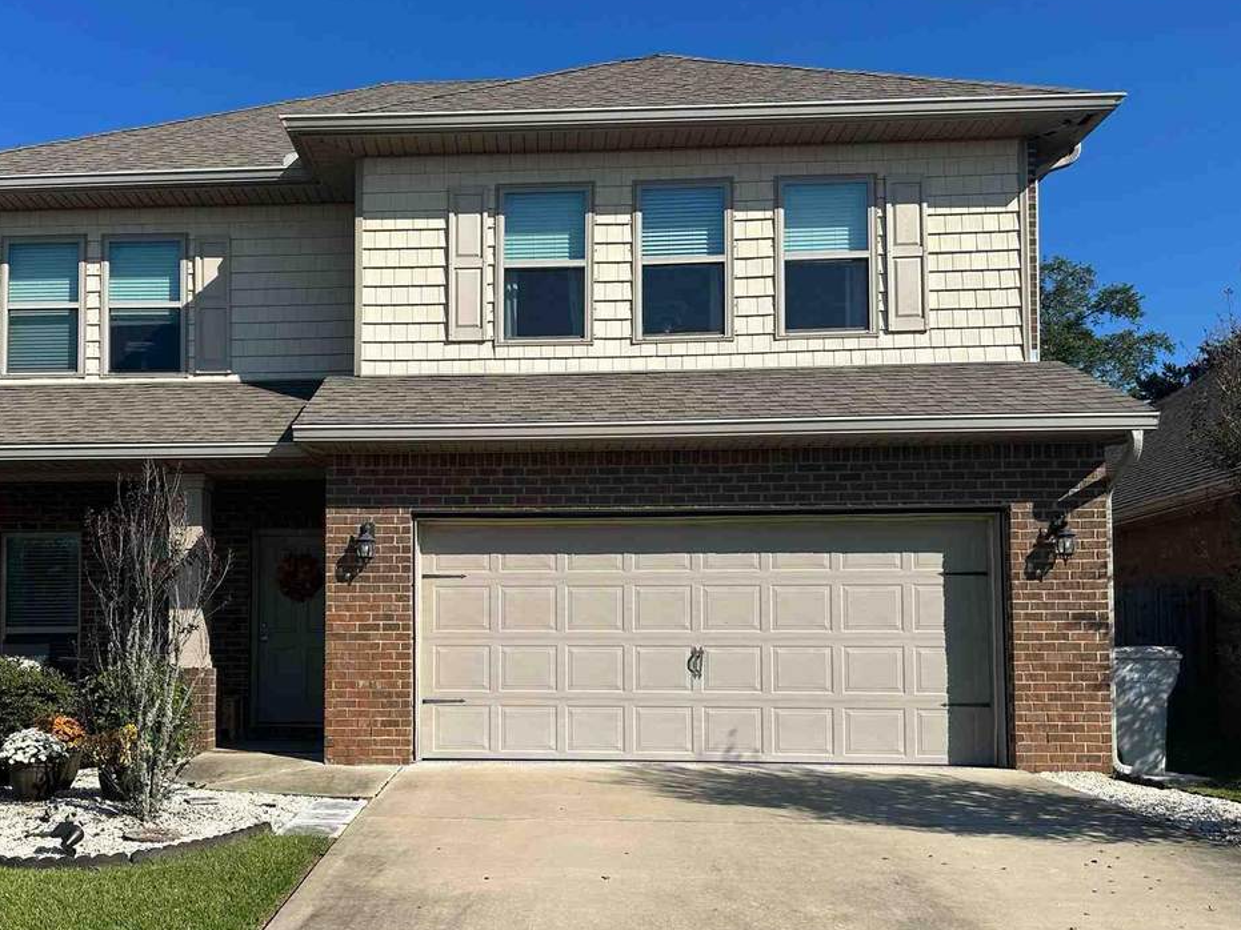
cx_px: 461
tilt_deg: +3.0
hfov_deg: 54.7
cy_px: 601
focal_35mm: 33
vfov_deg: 42.5
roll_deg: -0.6
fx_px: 1183
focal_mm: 6.86
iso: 80
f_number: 1.78
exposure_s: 1/5848
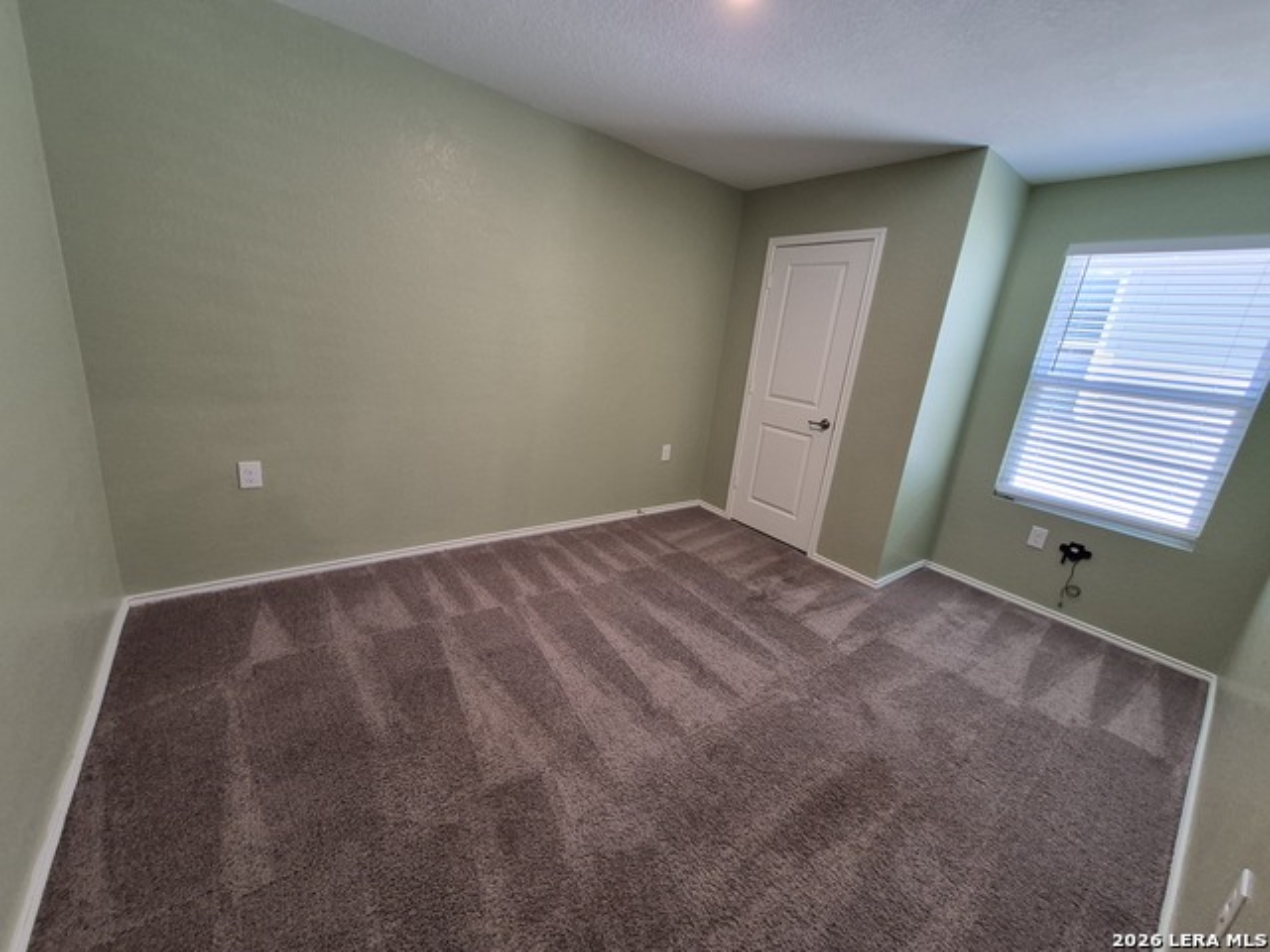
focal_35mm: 13
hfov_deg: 106.2
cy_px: 476
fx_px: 477
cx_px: 635
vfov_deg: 89.9
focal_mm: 1.74
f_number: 2.2
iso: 250
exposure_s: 1/60
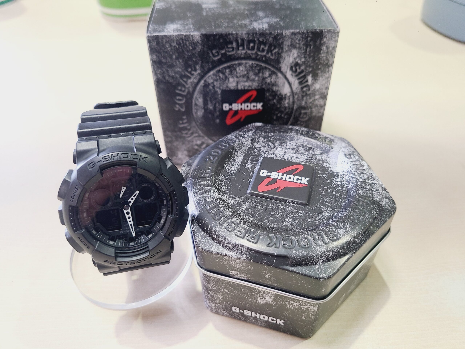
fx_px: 349
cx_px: 232
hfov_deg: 67.3
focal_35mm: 26
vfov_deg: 53.1
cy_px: 174
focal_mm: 5.4
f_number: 1.8
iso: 160
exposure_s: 1/50
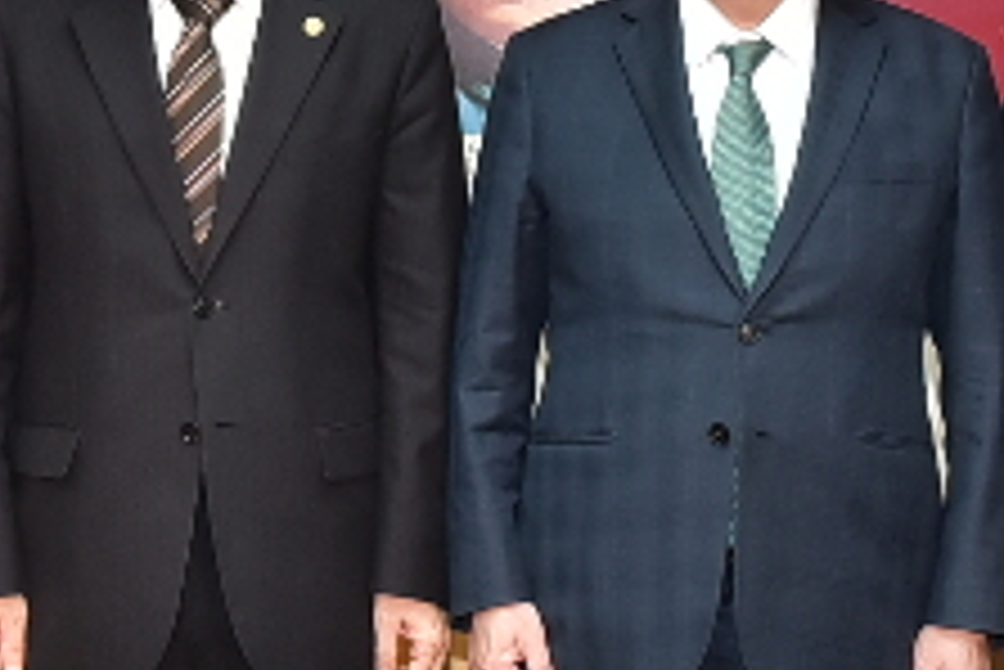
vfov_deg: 8.0
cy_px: 364
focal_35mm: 172
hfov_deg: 11.9
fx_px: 4800
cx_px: 477
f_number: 7.1
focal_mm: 30
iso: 800
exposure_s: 1/100
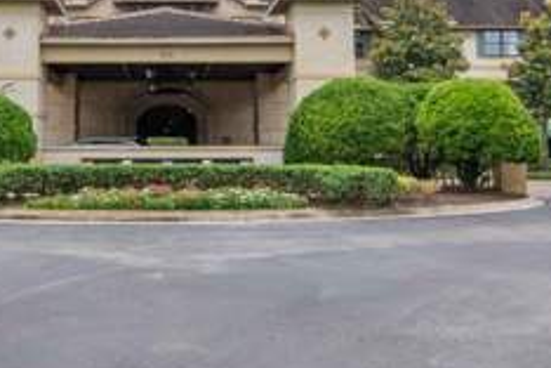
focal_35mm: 58
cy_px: 46
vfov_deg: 22.9
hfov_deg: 34.1
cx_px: 172
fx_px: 888
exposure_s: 1/2500
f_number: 7.1
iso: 800
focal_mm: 17
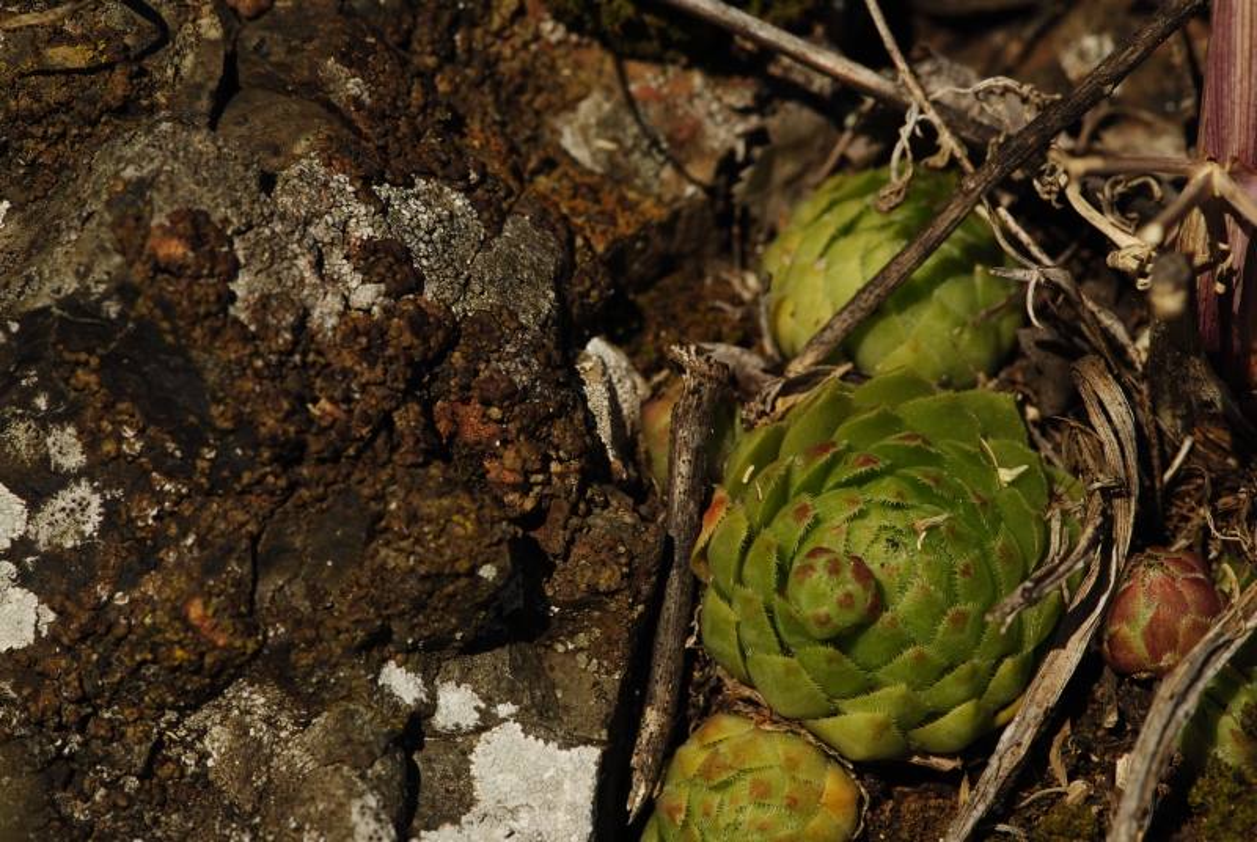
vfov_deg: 10.8
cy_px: 421
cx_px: 628
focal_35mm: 128
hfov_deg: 16.0
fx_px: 4458
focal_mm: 85
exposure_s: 1/320
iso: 100
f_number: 10
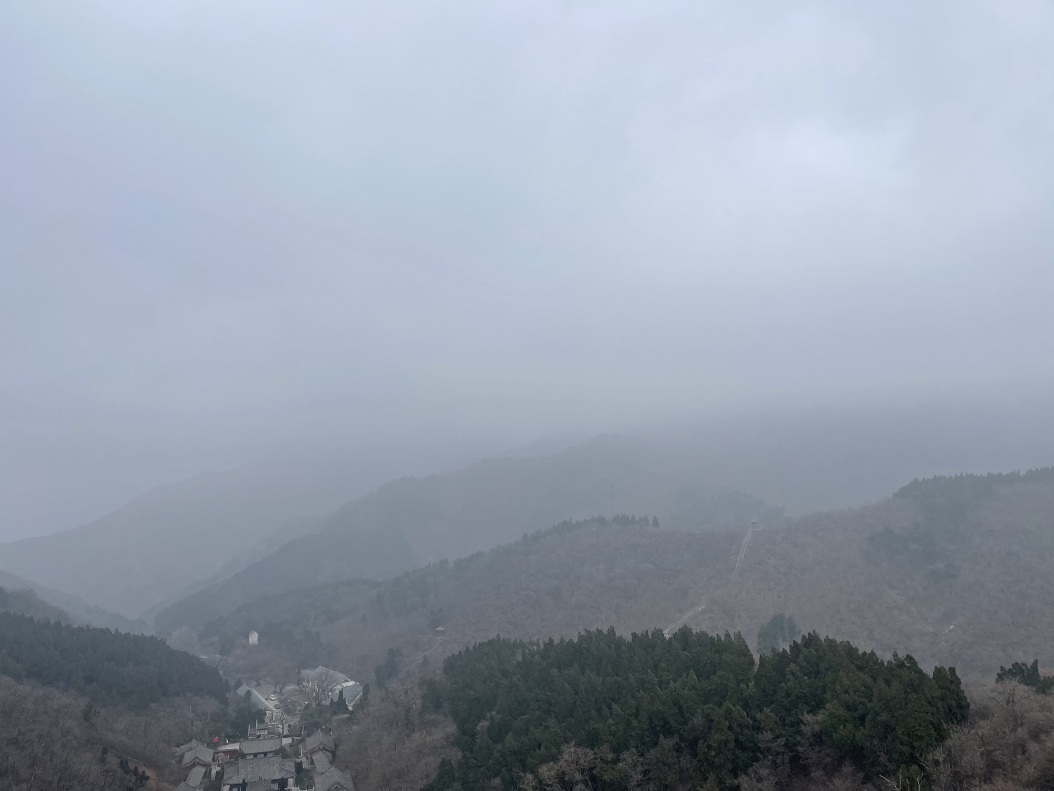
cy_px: 396
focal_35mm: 25
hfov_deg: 69.4
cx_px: 527
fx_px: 761
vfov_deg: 54.9
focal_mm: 5.1
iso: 32
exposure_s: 1/618
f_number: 1.6
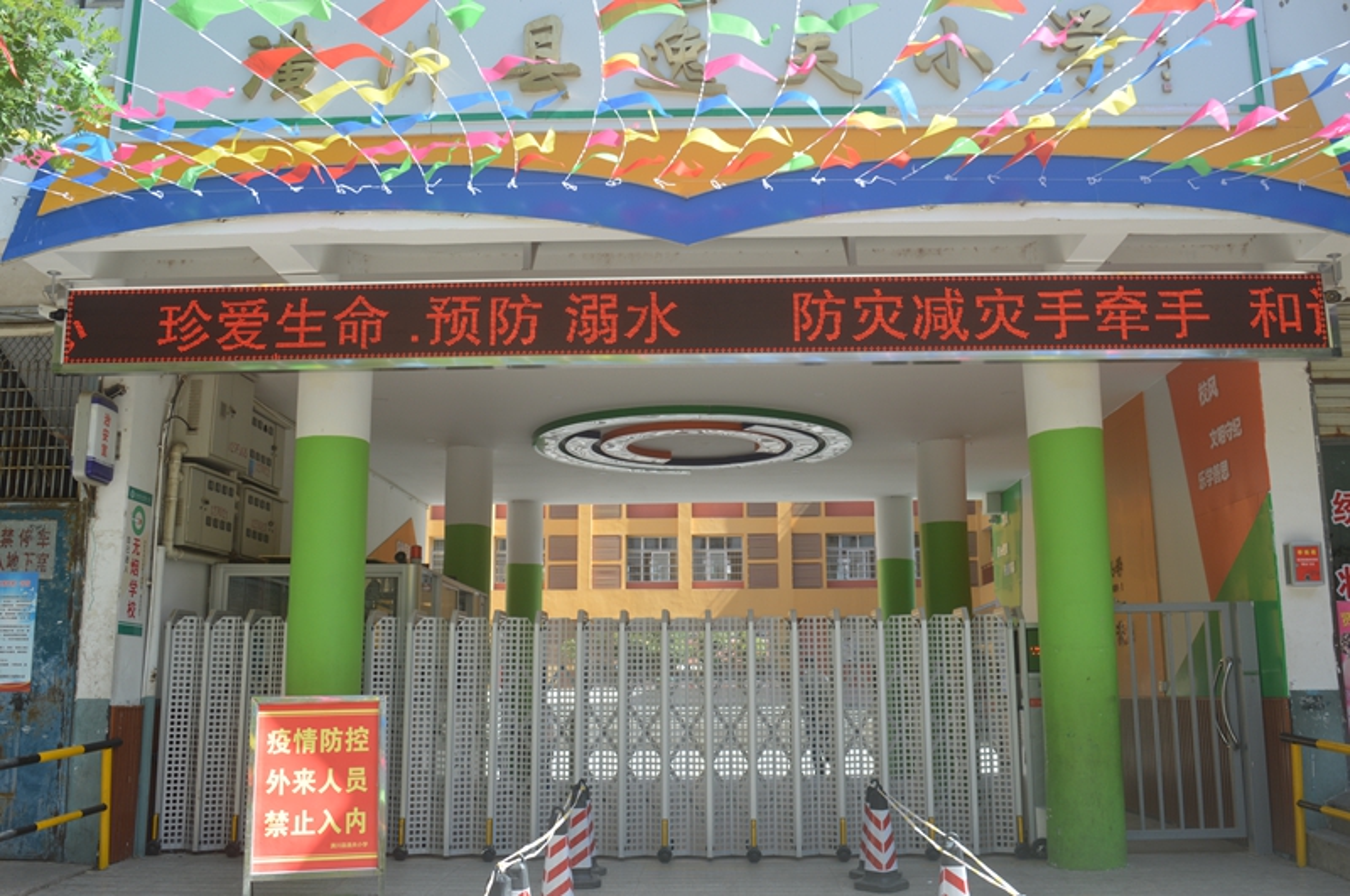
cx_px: 675
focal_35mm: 34
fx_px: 1292
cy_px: 448
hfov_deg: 55.2
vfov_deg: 38.3
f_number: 6.3
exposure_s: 1/160
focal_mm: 23
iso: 100
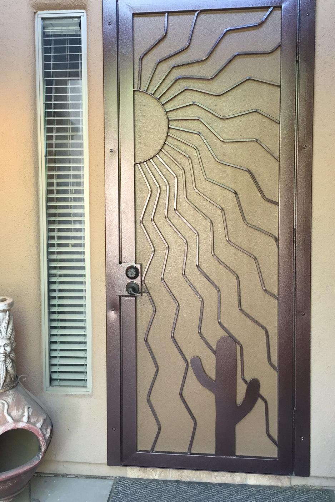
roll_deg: -0.3
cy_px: 228
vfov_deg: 54.3
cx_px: 150
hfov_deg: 37.8
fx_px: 488
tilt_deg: -2.4
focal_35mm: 35
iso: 80
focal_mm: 4.15
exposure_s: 1/30
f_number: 2.2
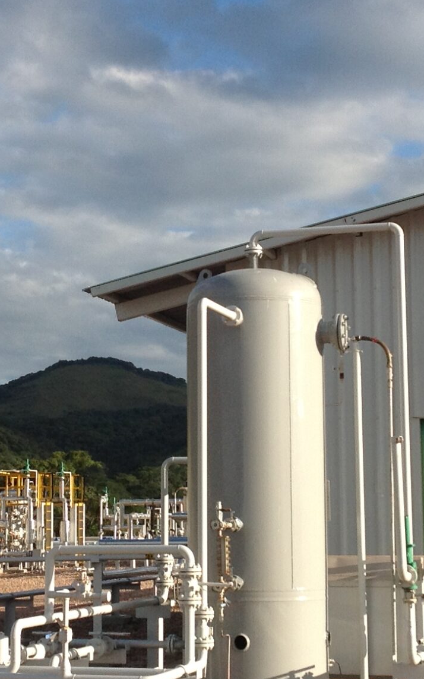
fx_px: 1535
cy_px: 337
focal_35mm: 83
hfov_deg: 15.7
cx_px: 214
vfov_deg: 24.9
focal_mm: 4.28
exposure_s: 1/1439
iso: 50
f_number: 2.4
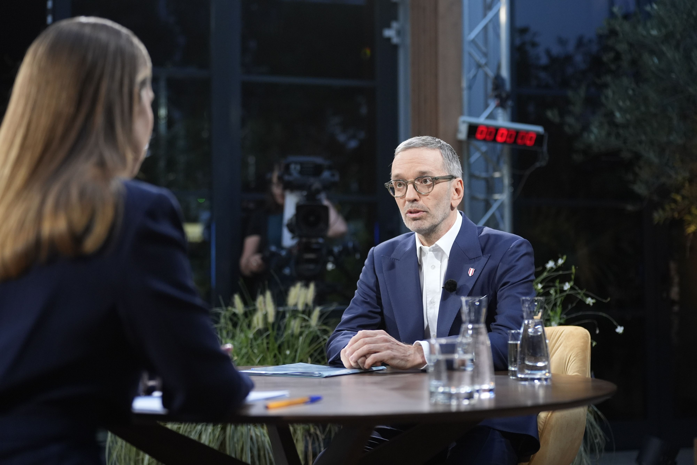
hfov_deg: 36.9
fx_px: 1045
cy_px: 232
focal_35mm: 54
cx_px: 348
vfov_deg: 25.1
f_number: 2.2
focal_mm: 54
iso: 2000
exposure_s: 1/500
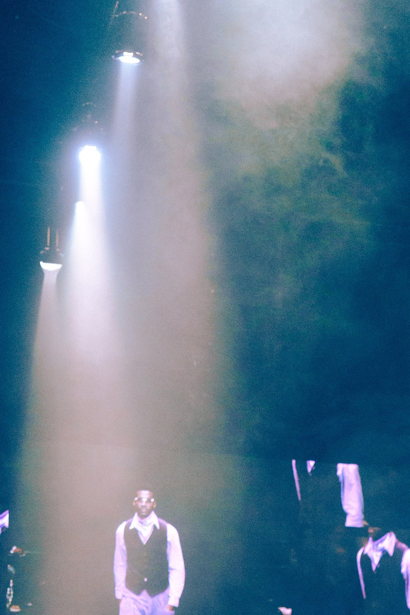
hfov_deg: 13.4
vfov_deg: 19.0
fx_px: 1743
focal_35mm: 102
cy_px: 731
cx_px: 290
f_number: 2.2
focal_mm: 35
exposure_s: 1/320
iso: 2000
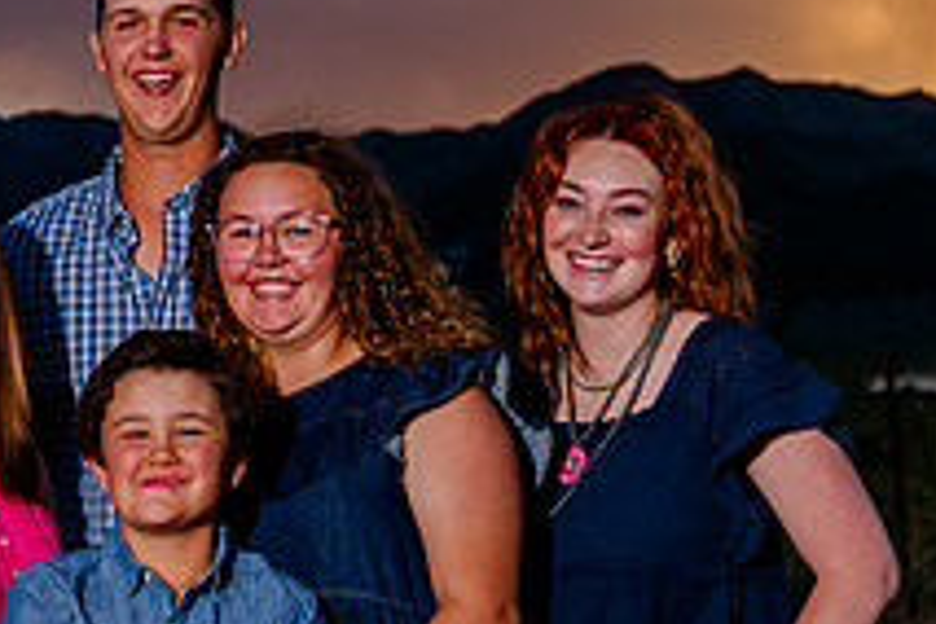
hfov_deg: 13.5
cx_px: 18
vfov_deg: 9.1
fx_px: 3900
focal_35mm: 150
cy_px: 356
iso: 200
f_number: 5.6
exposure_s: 1/250
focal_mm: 55
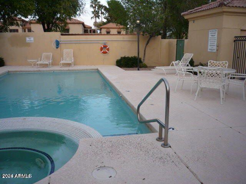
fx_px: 227
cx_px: 123
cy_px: 92
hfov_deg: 56.8
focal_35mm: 32
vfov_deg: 44.2
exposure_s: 1/100
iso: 100
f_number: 3.5
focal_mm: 5.2
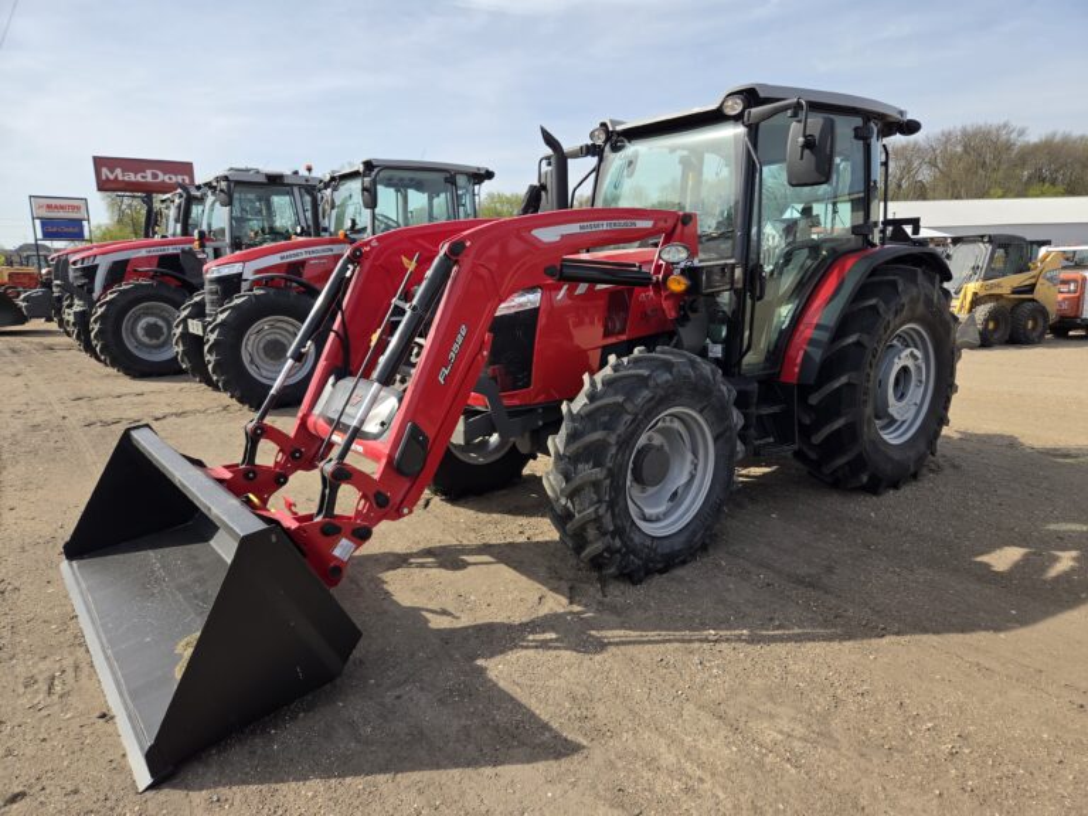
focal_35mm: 23
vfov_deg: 58.9
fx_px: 723
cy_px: 408
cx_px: 544
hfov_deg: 73.9
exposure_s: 1/2945
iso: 80
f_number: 1.8
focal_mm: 5.4
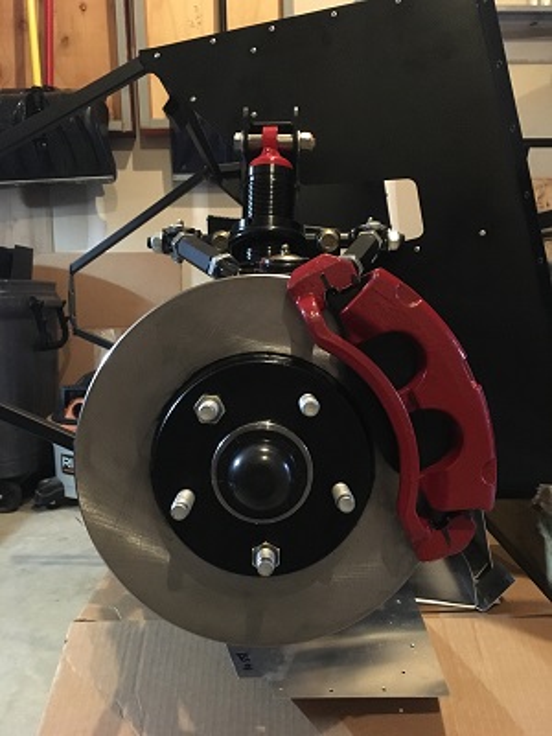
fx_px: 617
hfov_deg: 48.2
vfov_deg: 61.7
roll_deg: +0.2
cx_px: 276
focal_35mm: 29
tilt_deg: -5.3
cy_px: 368
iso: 640
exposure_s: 1/15
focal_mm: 4.15
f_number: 2.2
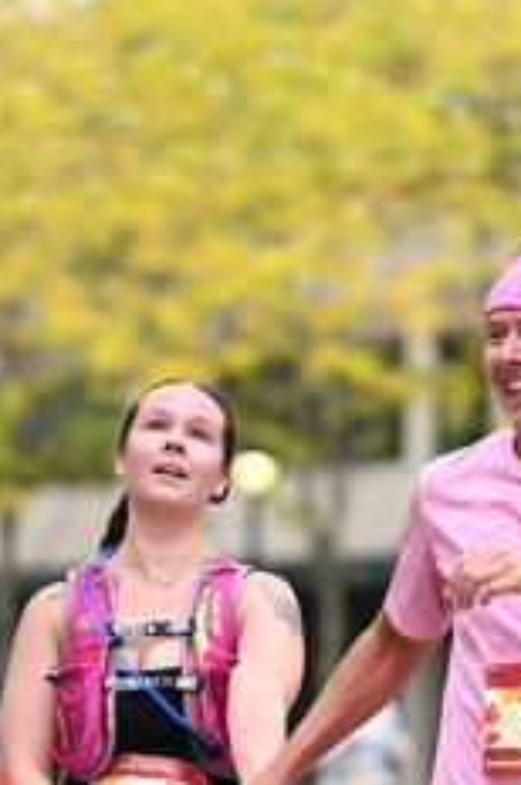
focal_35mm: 297
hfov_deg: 4.6
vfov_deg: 6.9
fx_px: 6466
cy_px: 700
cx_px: 326
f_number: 2.8
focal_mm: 125
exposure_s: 1/1600
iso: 640
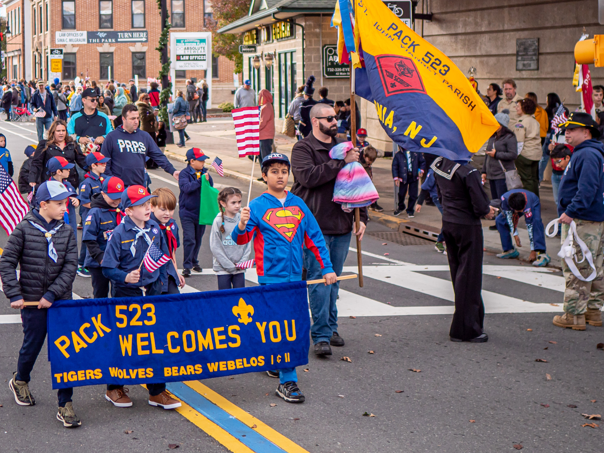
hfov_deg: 32.7
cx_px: 170
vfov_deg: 24.7
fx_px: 1012
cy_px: 67
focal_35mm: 58
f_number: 1.4
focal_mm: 16
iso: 100
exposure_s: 1/2000
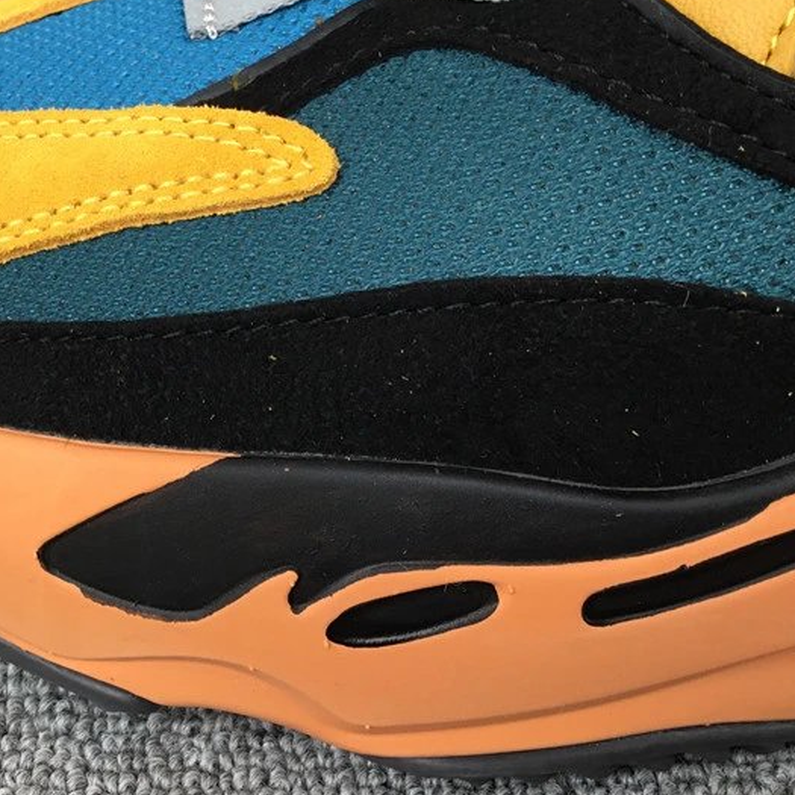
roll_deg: -1.4
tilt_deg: -38.8
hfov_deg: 34.8
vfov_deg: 36.0
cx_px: 144
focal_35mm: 47
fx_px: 1221
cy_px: 367
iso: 32
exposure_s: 1/100
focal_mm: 3.3
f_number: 2.4
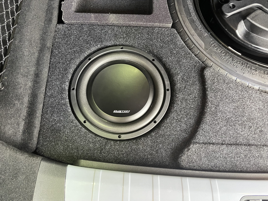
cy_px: 100
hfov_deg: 67.3
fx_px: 201
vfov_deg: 53.1
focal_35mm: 26
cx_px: 134
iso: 500
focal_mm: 4.2
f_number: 1.6
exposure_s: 1/46
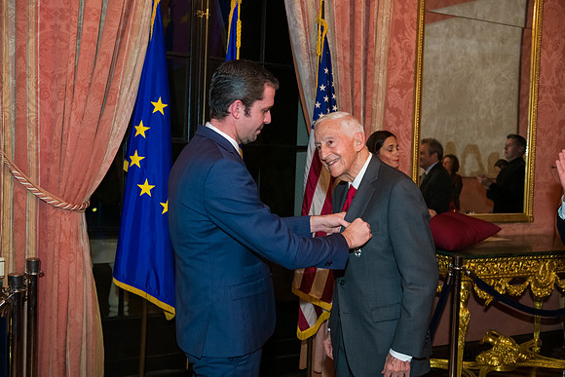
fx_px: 691
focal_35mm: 44
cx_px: 282
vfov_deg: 30.5
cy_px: 188
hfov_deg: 44.5
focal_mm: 44
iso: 3200
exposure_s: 1/100
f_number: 4
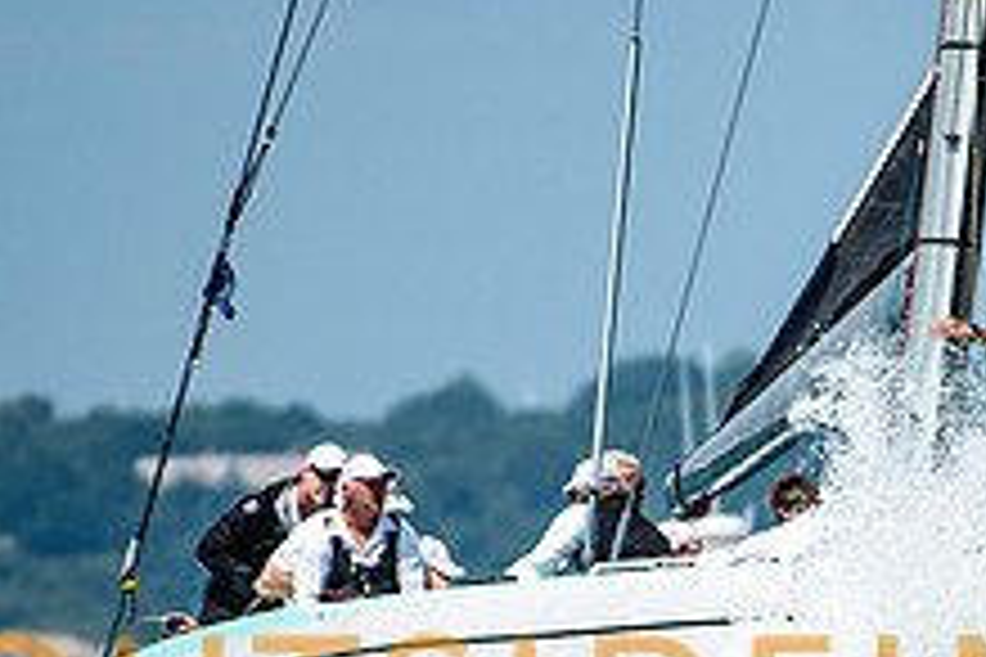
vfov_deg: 0.9
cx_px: 905
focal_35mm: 1588
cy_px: 668
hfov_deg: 1.3
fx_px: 43490
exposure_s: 1/3200
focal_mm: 400
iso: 400
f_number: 5
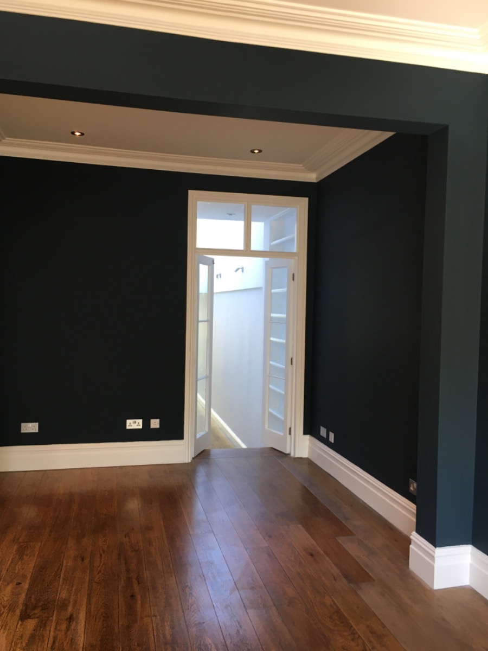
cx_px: 244
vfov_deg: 61.7
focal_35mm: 29
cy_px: 326
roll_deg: -2.6
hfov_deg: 48.2
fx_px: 545
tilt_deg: -1.2
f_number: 2.2
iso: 40
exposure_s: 1/33
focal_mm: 4.15
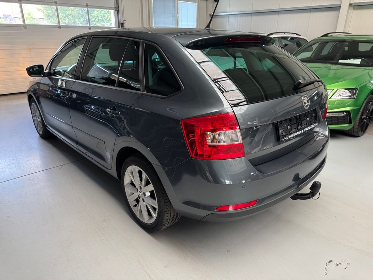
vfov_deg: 56.8
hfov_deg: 71.6
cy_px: 140
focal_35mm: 24
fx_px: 259
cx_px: 186
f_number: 1.78
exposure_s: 1/60
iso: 320
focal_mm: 6.76
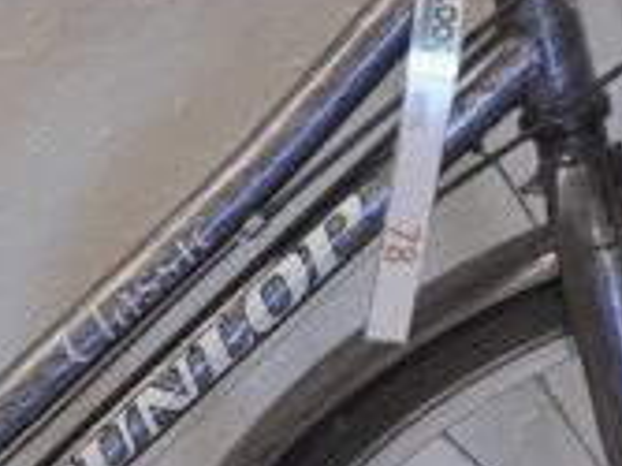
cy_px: 604
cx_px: -212
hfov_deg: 12.5
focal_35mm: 153
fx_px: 2747
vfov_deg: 9.5
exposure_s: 1/50
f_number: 2
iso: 250
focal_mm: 4.6
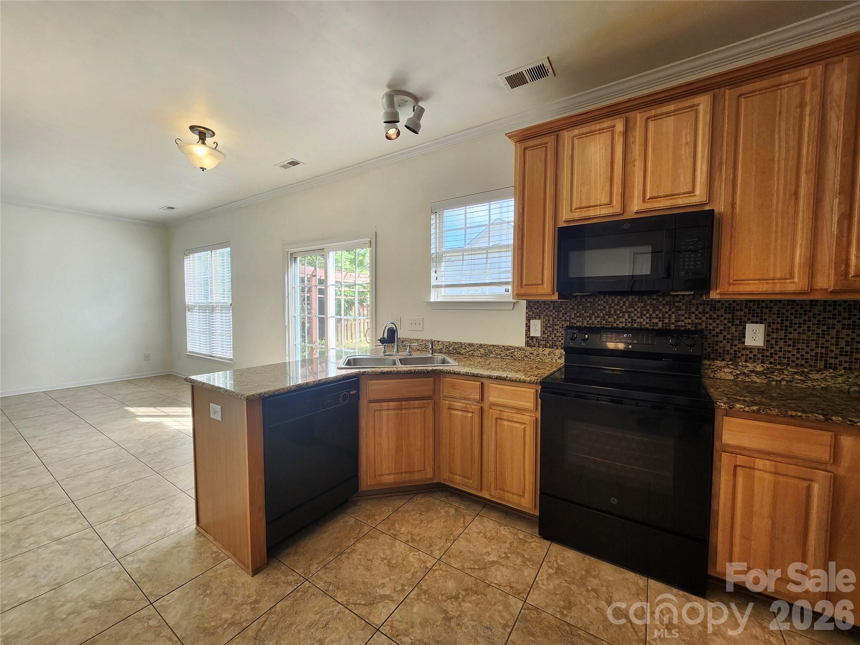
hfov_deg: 106.2
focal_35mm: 13
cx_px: 430
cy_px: 322
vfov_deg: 89.9
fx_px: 323
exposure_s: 1/120
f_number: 2.2
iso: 50
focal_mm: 1.74
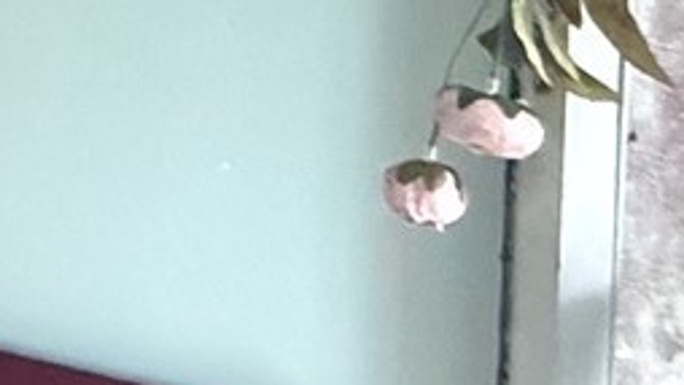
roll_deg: +1.3
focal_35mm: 96
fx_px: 1742
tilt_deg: -1.2
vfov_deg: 11.0
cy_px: -474
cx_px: -1109
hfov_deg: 13.3
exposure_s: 1/60
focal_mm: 2.22
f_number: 2.2
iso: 1000
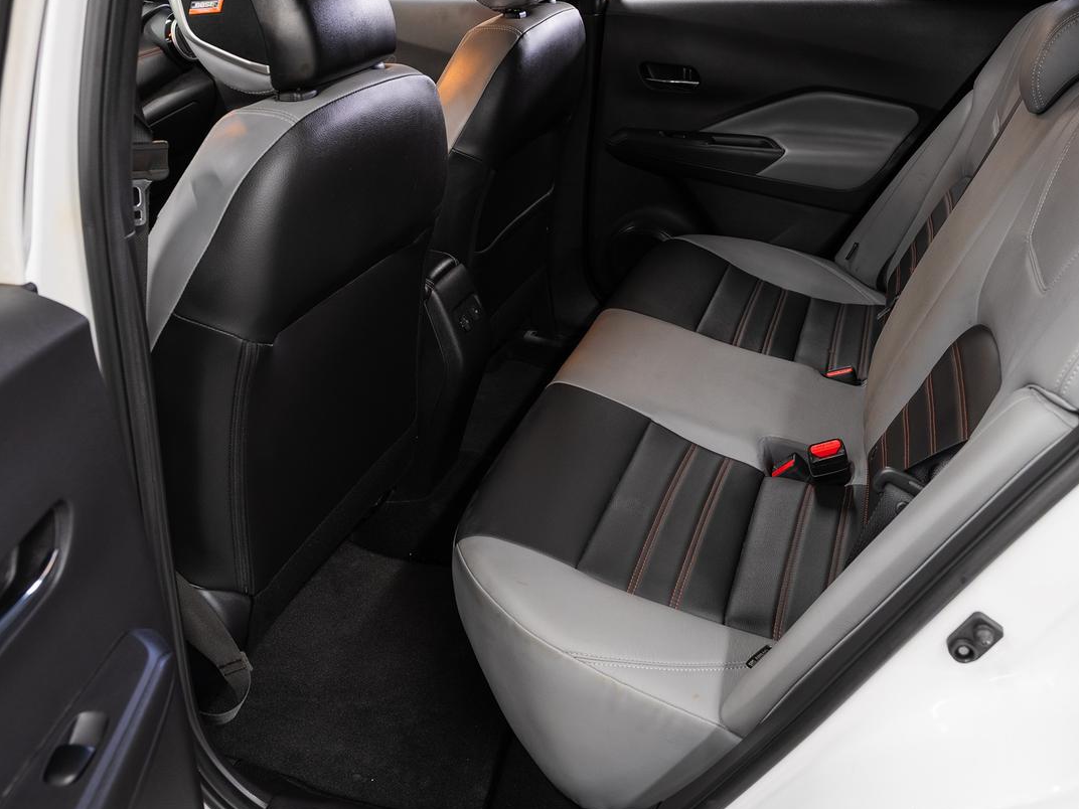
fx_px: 966
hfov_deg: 57.9
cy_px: 331
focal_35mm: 31
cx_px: 643
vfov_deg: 45.2
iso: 100
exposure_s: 1/2
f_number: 5.6
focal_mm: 24
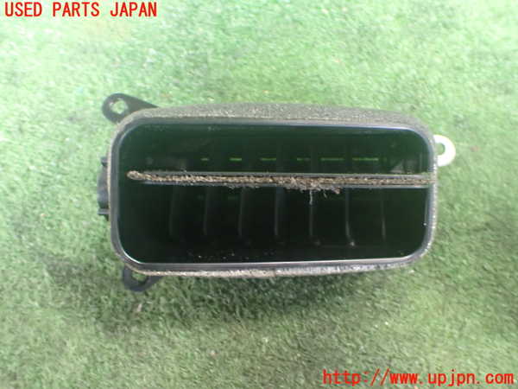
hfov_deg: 60.0
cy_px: 194
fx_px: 449
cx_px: 259
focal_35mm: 30
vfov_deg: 46.8
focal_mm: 5.4
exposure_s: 1/30
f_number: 2.3
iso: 1000
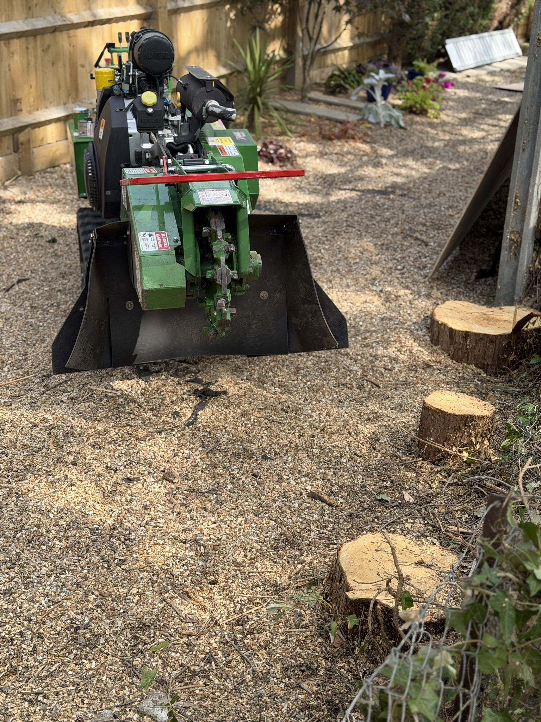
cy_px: 361
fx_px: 1000
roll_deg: -1.0
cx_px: 270
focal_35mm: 48
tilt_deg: -19.8
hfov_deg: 30.3
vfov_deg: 39.7
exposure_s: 1/1100
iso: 64
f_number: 1.78
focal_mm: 6.76
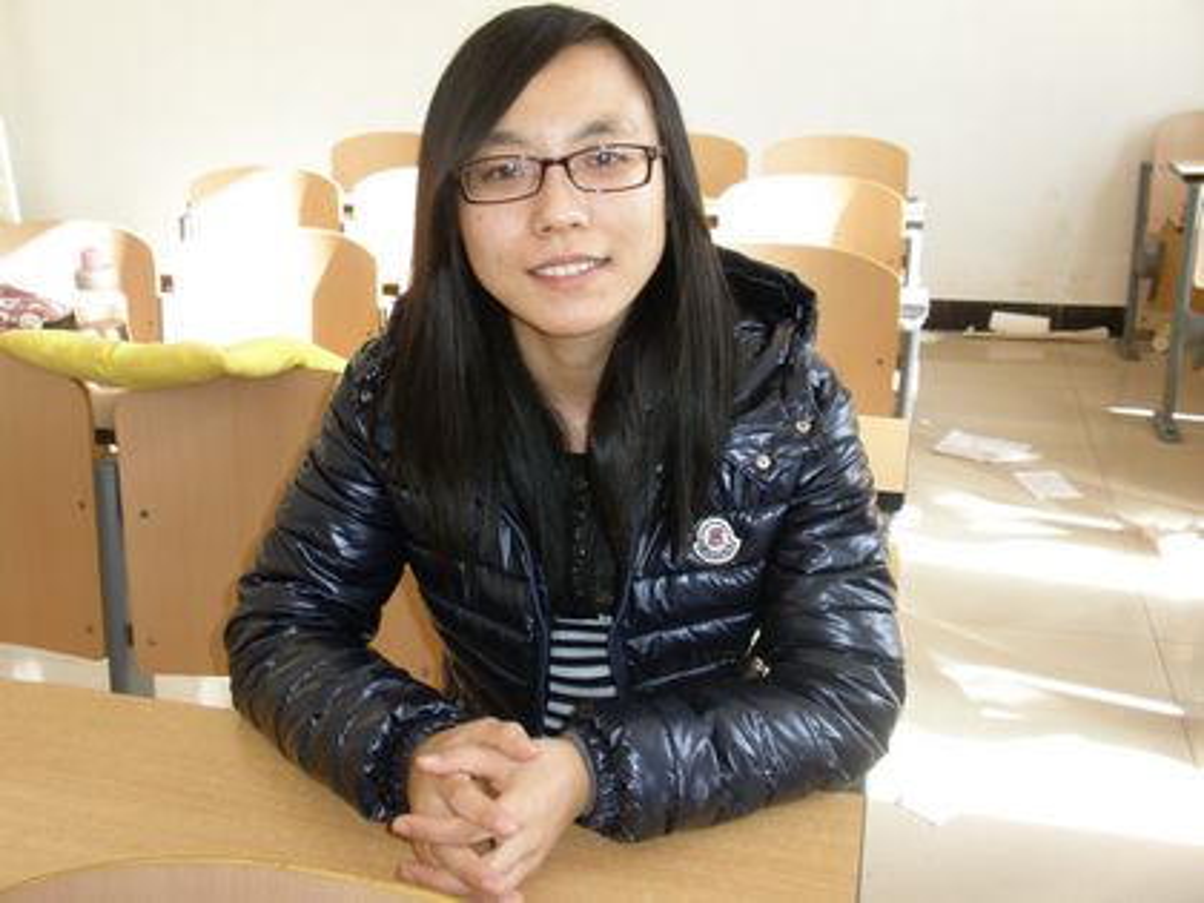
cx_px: 602
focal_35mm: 37
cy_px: 452
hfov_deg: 50.1
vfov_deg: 38.7
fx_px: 1287
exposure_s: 1/30
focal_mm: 6.6
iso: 100
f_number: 3.5
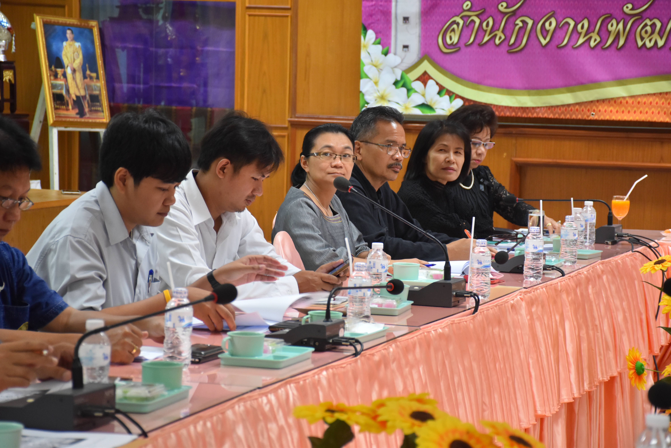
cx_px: 336
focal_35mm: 120
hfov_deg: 17.1
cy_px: 224
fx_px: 2236
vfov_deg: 11.4
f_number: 5.3
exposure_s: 1/60
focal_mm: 80
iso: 1250
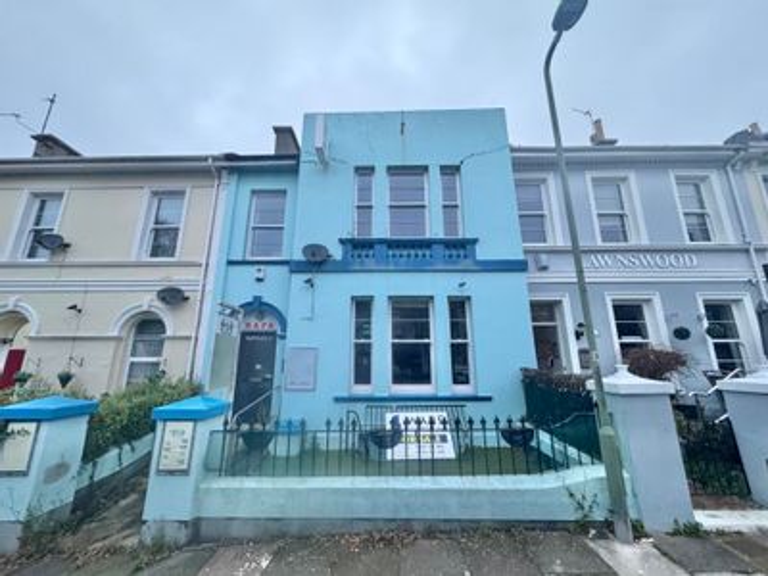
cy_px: 288
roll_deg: +0.4
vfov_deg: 85.7
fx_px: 311
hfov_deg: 102.1
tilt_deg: +12.7
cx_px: 384
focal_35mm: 14
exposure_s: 1/60
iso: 400
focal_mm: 2.22
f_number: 2.2
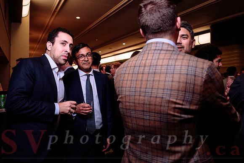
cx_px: 111
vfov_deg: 40.2
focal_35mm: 33
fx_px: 222
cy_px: 81
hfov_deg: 57.4
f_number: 3.5
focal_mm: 28
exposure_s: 1/60
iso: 800
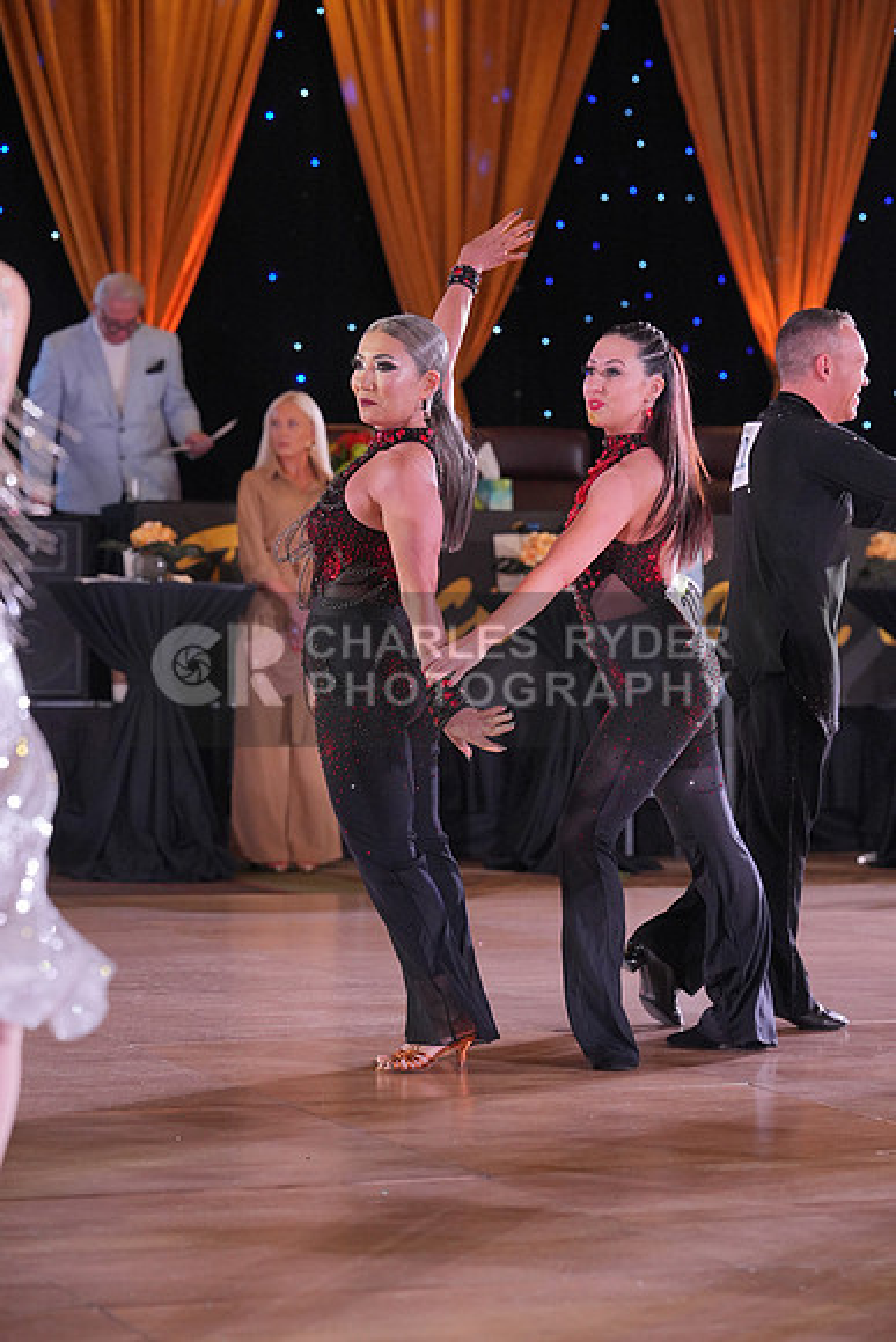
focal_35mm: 100
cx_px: 448
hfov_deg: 13.7
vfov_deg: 20.4
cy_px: 671
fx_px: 3731
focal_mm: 100
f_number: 4
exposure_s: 1/400
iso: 2500
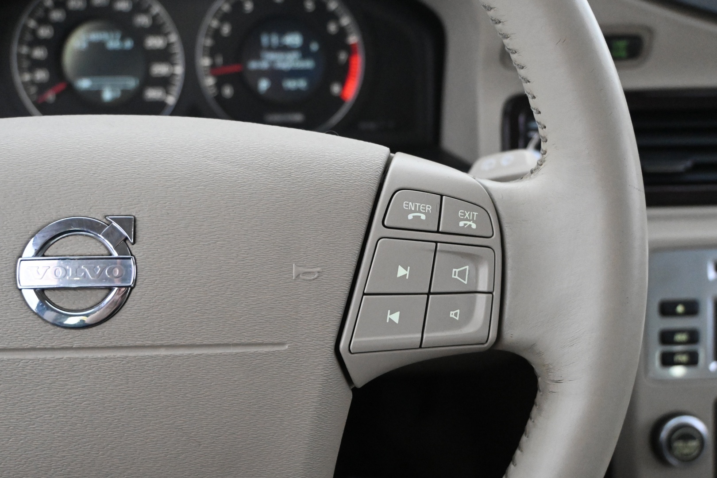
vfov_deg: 34.2
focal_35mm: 39
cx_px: 358
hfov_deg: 49.6
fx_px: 777
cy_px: 239
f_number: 4.5
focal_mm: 26
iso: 6400
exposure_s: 1/50
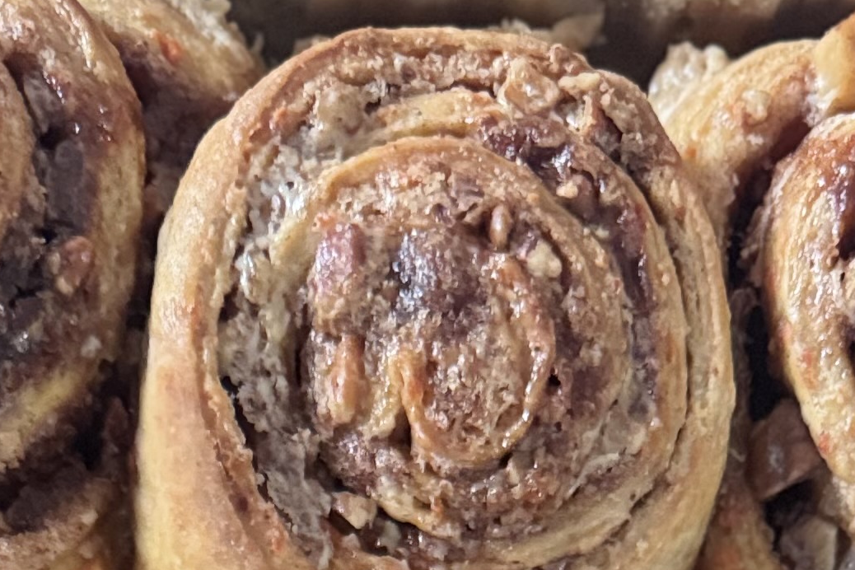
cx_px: 339
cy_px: 1395
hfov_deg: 21.0
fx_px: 2304
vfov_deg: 11.5
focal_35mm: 97
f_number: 1.78
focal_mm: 6.76
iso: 800
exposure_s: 1/40
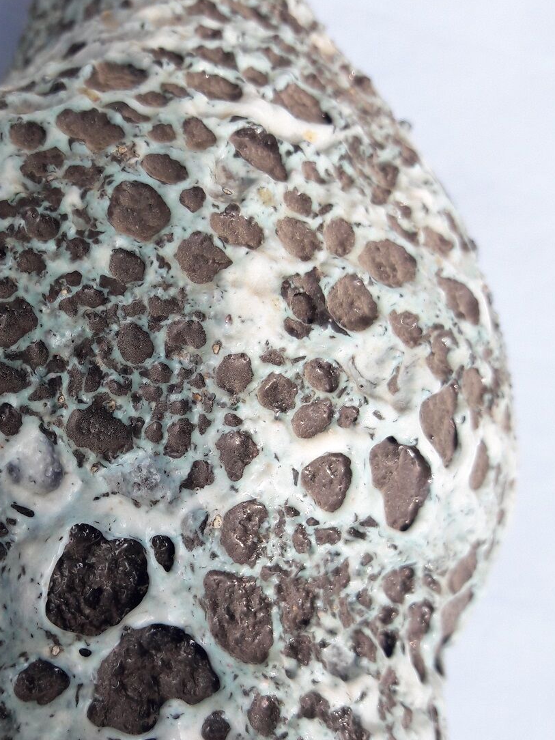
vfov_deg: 39.7
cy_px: 380
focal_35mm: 48
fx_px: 1026
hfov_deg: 29.5
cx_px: 100
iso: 40
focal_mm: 3.7
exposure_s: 1/1142
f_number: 1.9
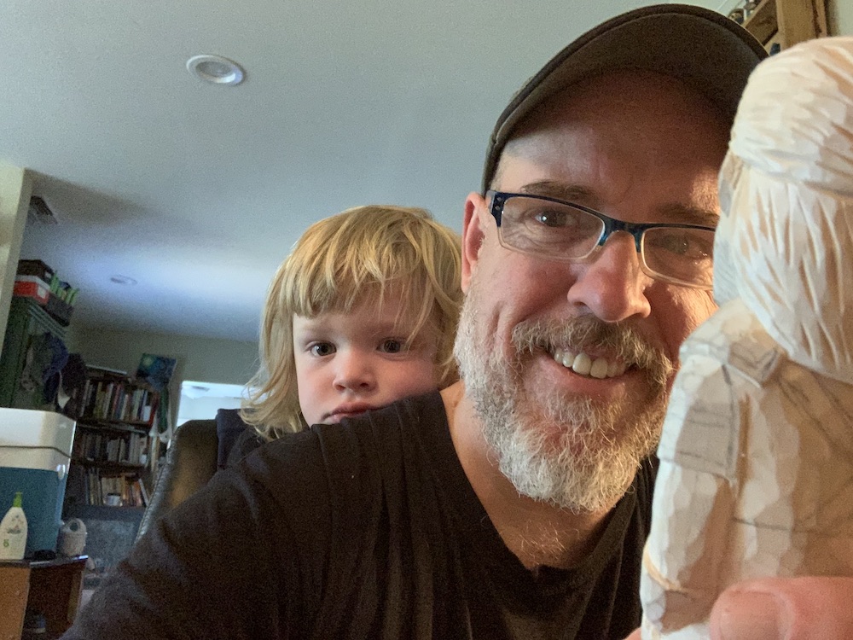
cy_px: 320
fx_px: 789
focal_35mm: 32
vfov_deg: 44.2
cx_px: 426
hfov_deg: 56.8
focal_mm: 2.87
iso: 400
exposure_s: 1/30
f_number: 2.2
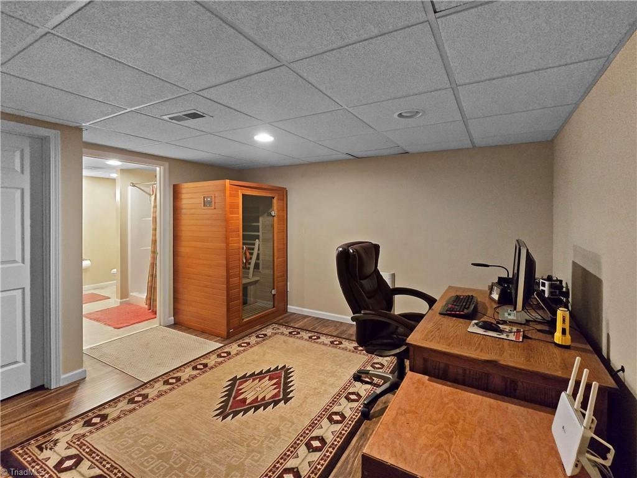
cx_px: 318
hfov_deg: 106.2
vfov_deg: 89.9
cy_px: 239
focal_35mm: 13
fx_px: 239
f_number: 2.2
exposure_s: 1/60
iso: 800
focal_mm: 2.2
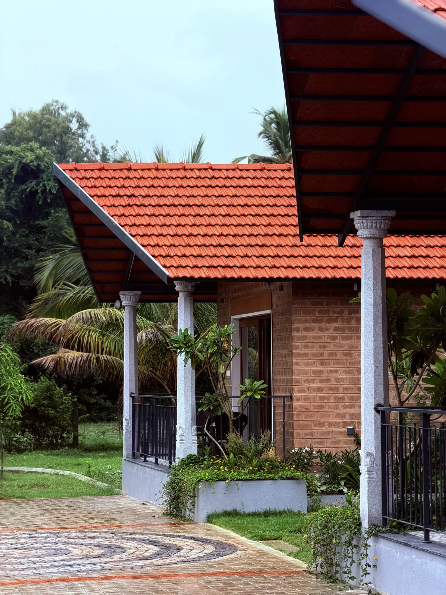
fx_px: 1718
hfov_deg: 14.8
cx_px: 223
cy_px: 298
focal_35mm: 100
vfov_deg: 19.6
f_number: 2.8
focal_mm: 16.89
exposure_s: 1/498
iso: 50
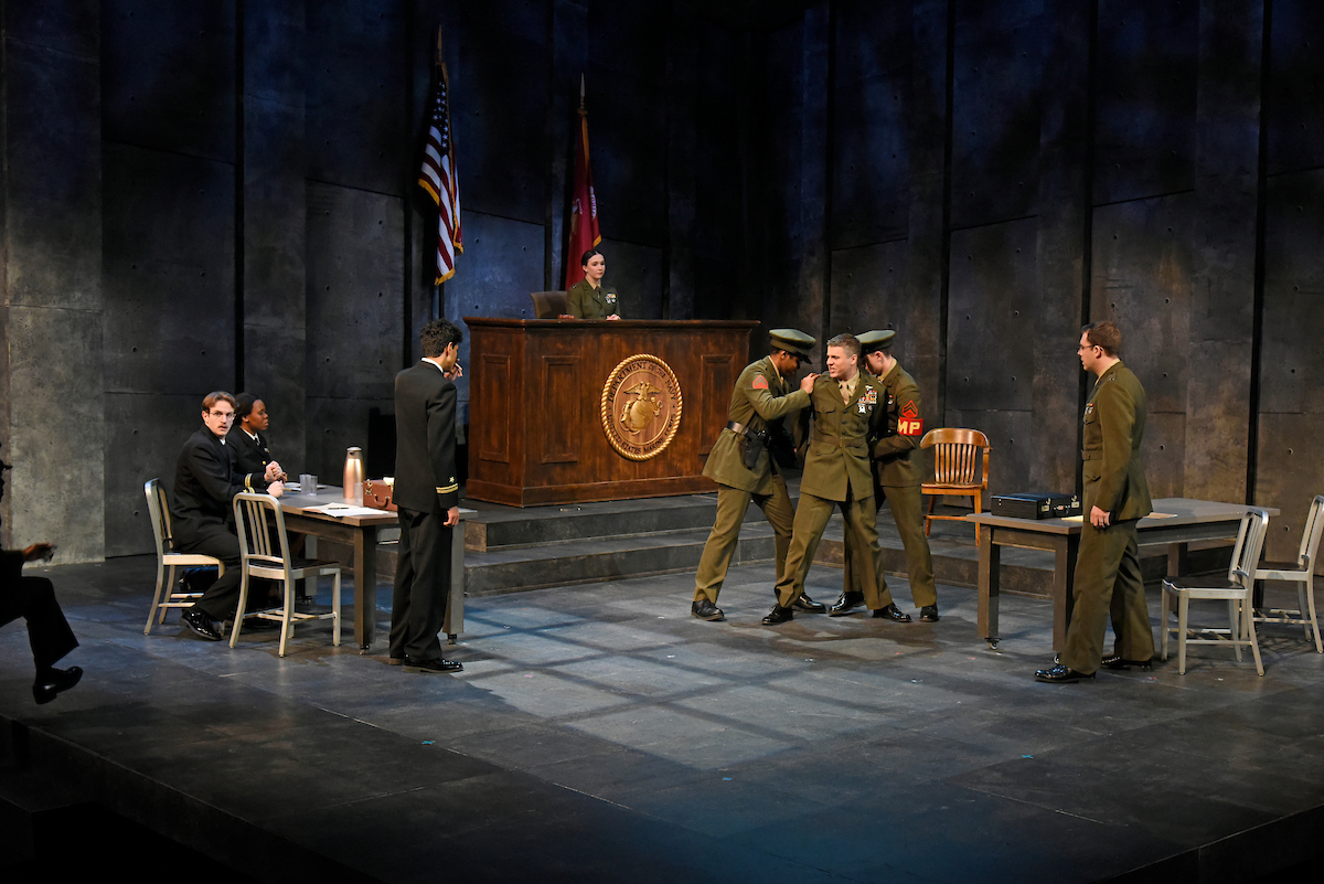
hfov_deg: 41.1
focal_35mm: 48
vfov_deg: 28.1
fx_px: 1766
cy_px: 442
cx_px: 662
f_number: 5
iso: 3200
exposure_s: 1/160
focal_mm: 48
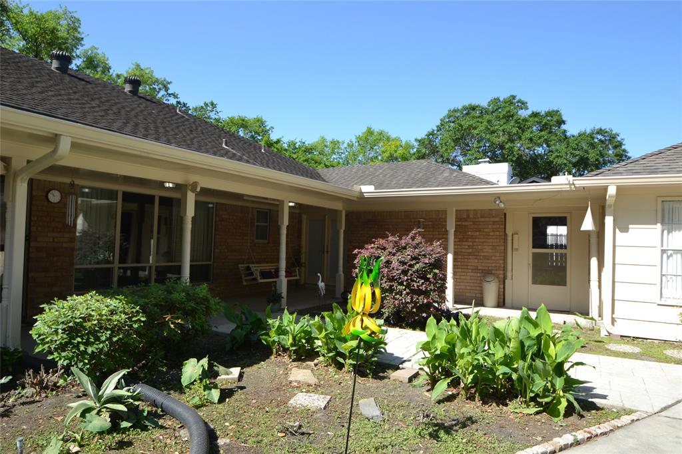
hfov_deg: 81.2
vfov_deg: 59.5
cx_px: 341
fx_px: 398
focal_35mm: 21
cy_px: 227
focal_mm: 14
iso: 100
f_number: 7.1
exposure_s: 1/200
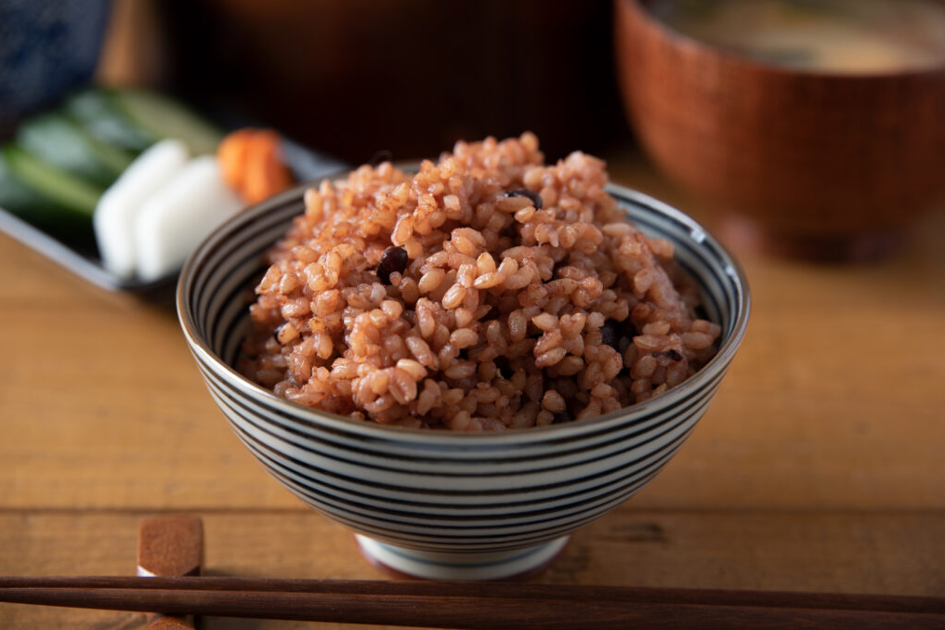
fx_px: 3963
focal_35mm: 151
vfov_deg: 9.1
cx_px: 474
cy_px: 315
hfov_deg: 13.6
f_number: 5.6
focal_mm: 150
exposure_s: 1/125
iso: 100
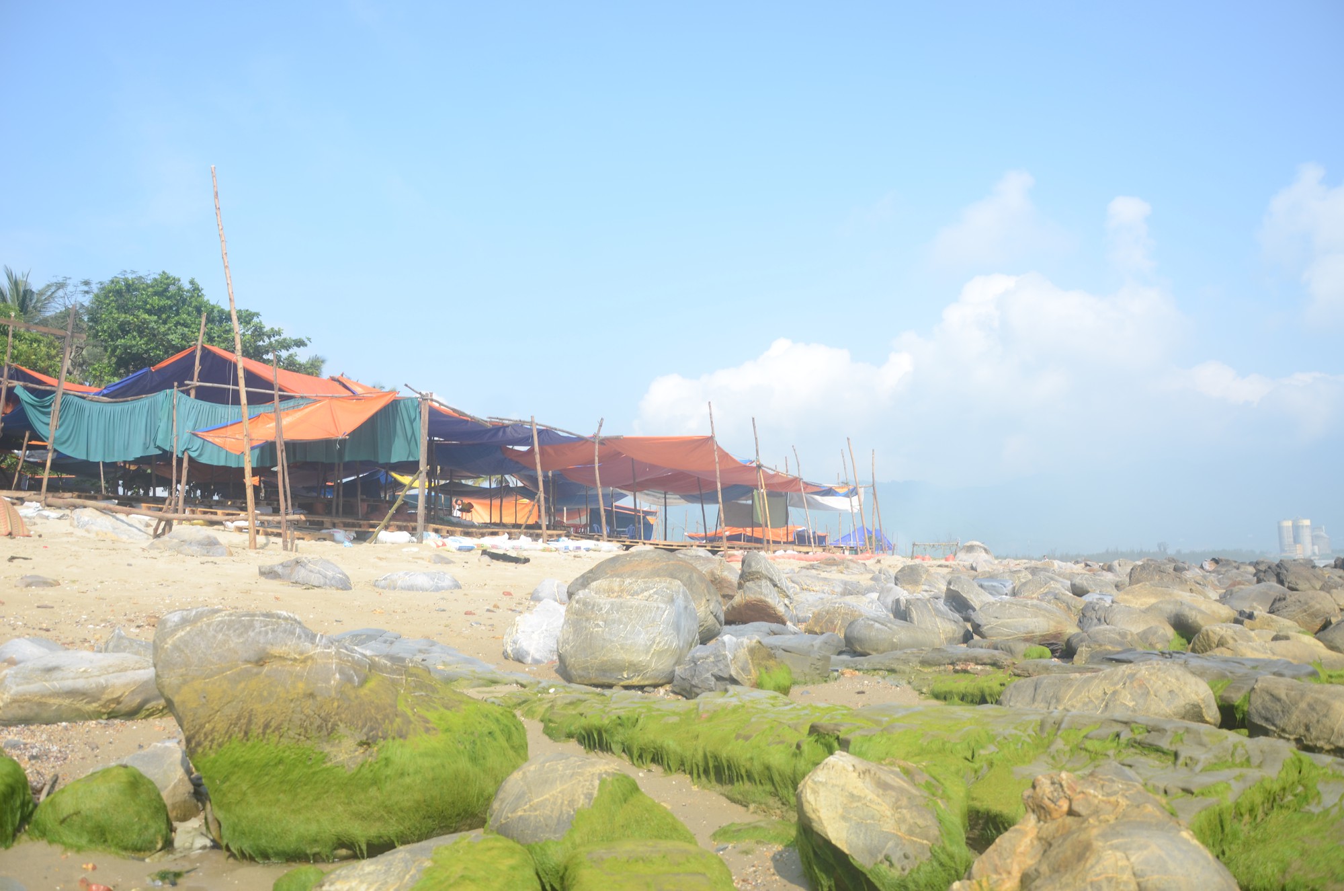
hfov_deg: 67.5
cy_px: 446
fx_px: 1006
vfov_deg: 47.7
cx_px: 672
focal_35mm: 27
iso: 100
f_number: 5.6
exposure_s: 1/400
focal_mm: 18
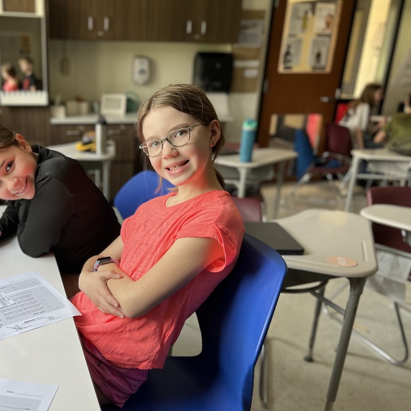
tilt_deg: -20.6
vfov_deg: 47.1
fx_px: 470
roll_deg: -0.8
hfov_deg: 46.0
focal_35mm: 35
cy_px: 232
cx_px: 118
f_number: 1.5
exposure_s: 1/121
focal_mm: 5.7
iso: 100
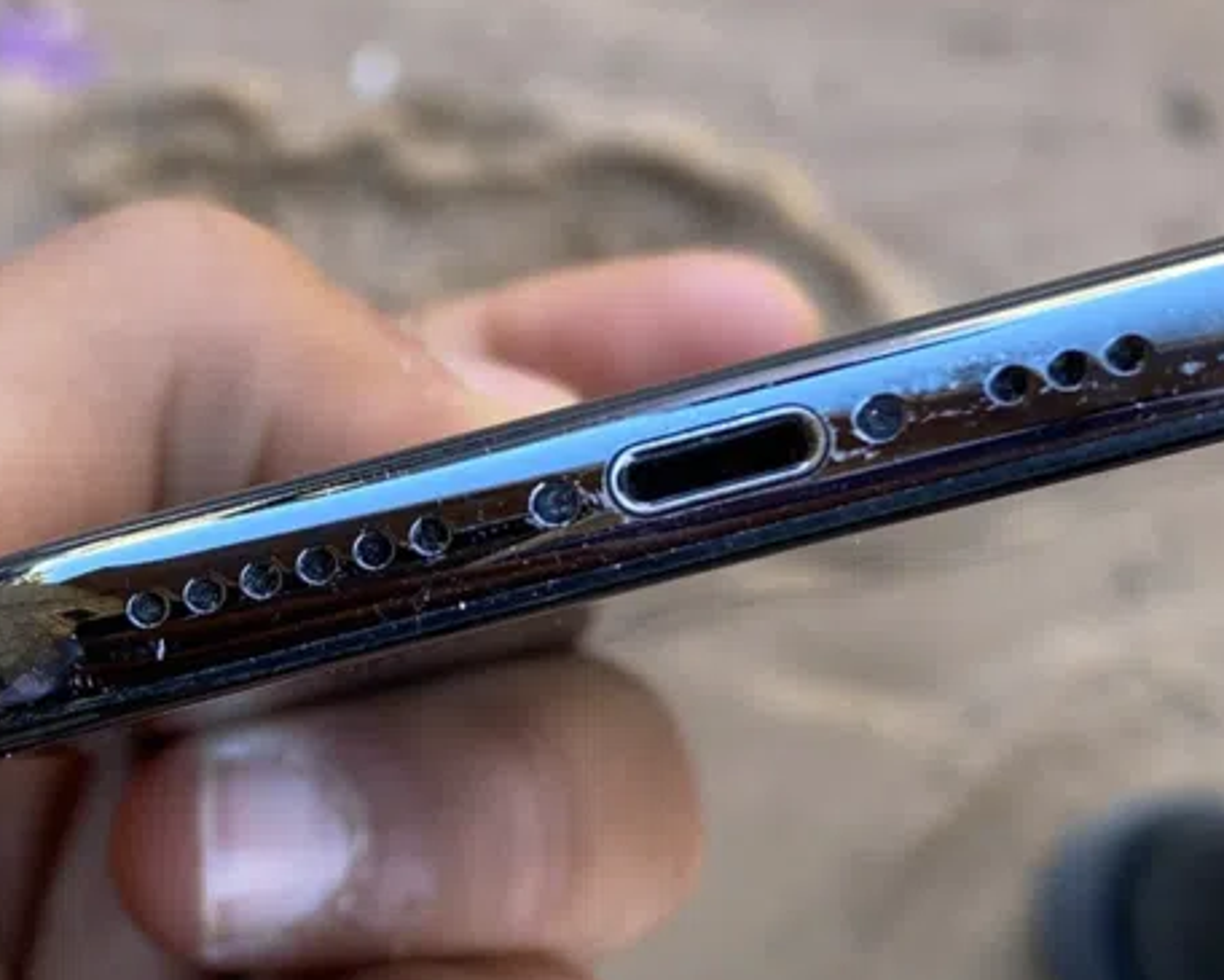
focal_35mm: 76
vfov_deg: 20.1
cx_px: 400
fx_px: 2754
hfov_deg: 24.9
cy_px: 616
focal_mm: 4.25
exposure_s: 1/122
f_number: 1.8
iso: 40
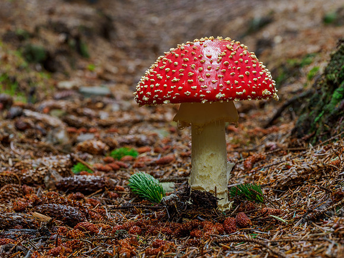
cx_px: 172
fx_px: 1193
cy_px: 129
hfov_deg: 16.4
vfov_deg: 12.3
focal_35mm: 120
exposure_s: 1/1.25
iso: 200
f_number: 7.1
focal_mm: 60
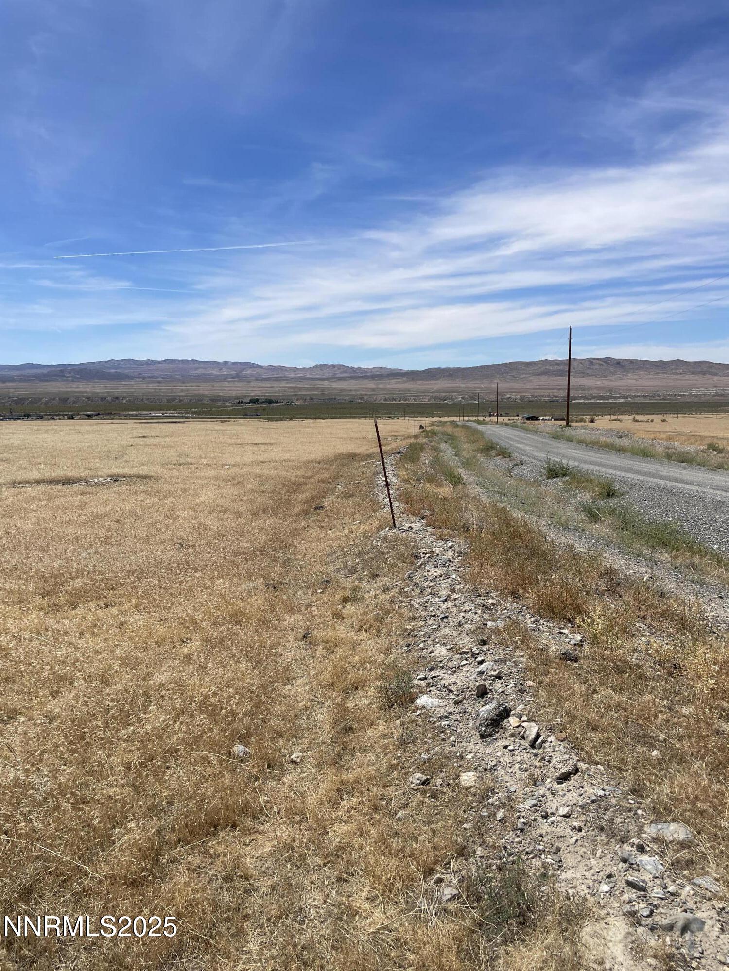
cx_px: 364
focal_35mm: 26
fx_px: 730
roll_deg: +0.9
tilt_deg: -7.4
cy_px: 486
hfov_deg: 53.1
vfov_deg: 67.3
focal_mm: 4.2
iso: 32
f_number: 1.6
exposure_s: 1/7299
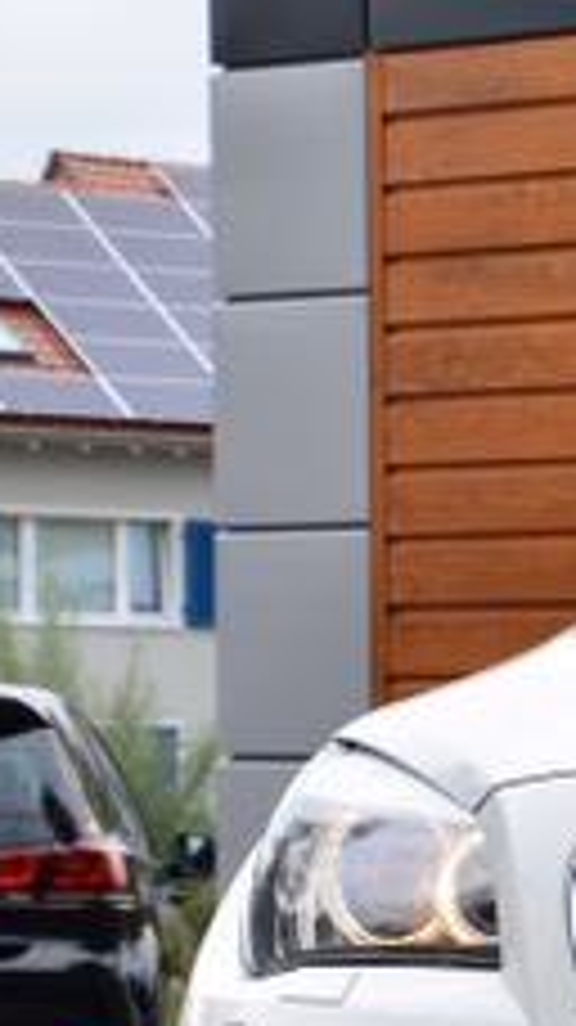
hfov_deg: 5.0
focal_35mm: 231
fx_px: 6282
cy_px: 904
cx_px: 1638
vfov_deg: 9.3
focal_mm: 42
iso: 200
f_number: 10
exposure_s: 1/100
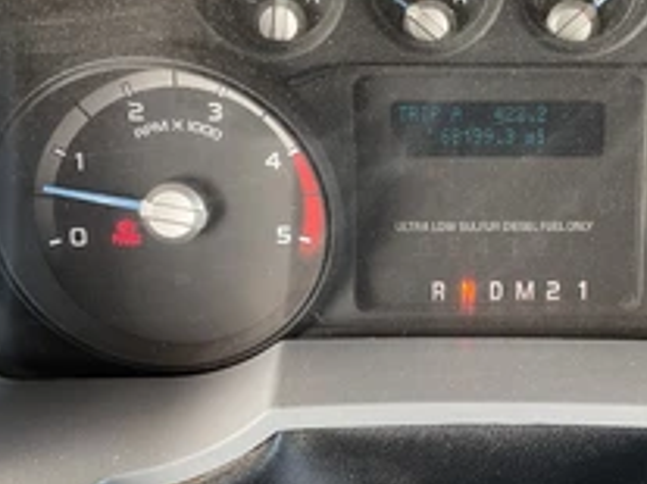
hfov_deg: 33.9
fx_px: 1046
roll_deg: -2.9
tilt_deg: -29.0
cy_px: 172
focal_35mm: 56
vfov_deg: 26.0
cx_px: 450
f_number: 1.8
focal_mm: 3
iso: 64
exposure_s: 1/71
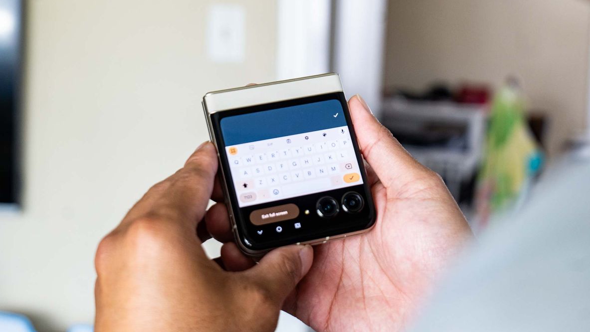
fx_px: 1189
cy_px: 150
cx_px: 327
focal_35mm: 76
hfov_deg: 27.8
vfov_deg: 15.9
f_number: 5.6
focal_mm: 60
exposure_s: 1/40
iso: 1000
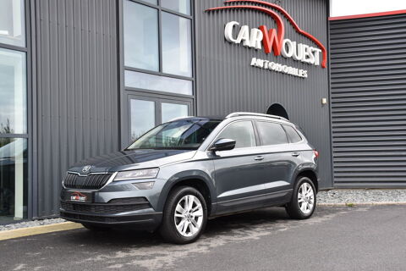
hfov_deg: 47.9
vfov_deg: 33.0
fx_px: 457
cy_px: 136
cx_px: 203
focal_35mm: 40
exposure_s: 1/125
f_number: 5.6
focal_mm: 27
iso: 400
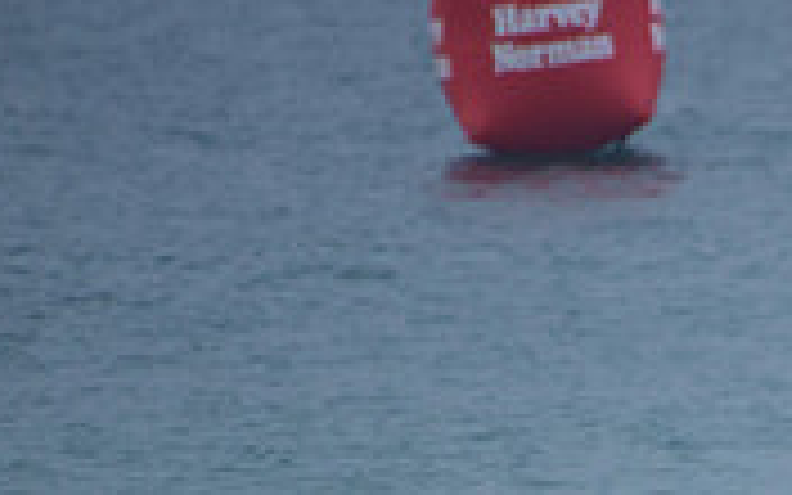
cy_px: 718
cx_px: 1170
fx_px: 36262
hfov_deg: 1.3
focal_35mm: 1680
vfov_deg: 0.8
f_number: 5.6
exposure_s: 1/2000
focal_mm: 500
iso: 280
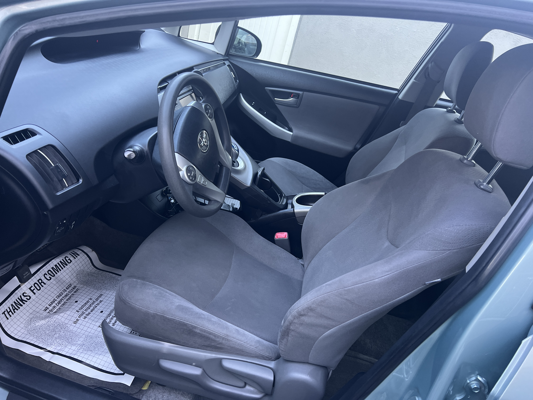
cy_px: 200
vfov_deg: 53.1
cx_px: 266
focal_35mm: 26
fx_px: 400
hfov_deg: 67.3
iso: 125
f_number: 1.5
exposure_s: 1/121
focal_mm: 5.7
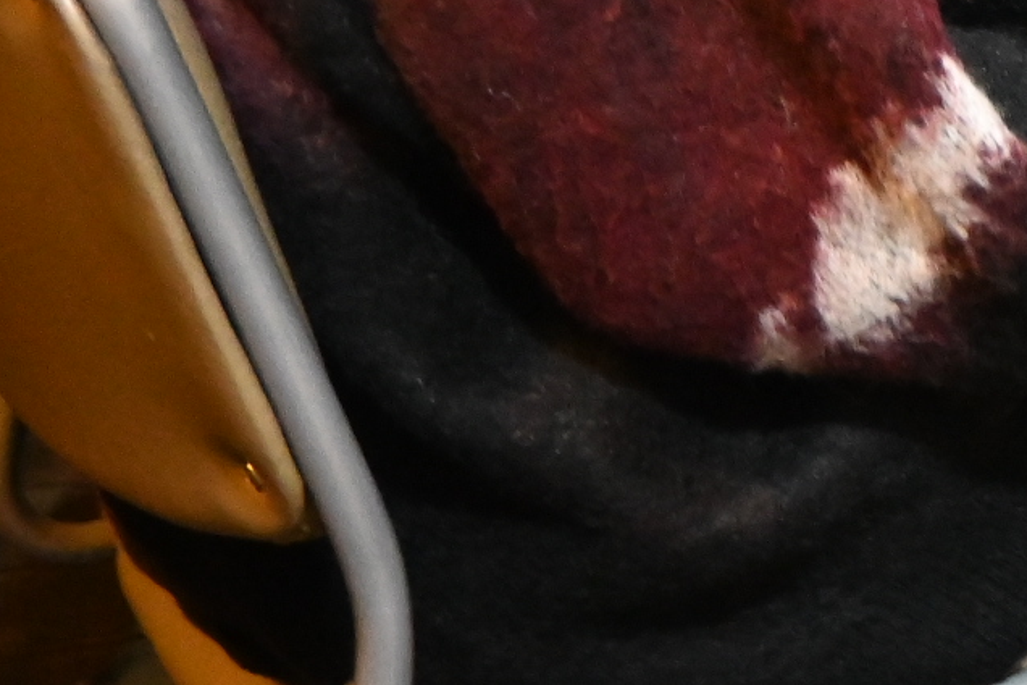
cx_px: 1994
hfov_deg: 15.8
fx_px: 2995
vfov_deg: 12.2
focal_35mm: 105
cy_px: -444
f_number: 3.5
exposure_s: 1/10
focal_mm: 16
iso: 2500
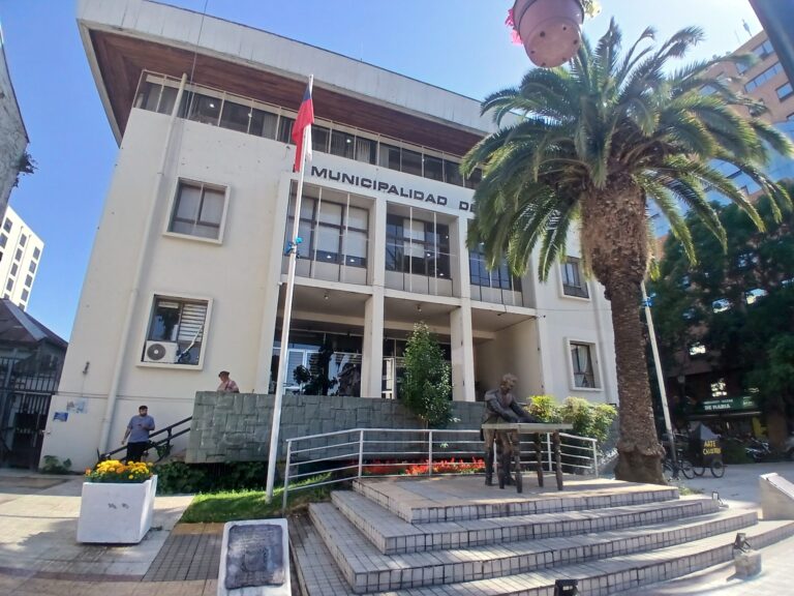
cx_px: 397
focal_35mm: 17
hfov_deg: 91.0
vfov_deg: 74.7
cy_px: 298
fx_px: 390
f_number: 2.2
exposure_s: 1/577
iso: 50
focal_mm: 1.4
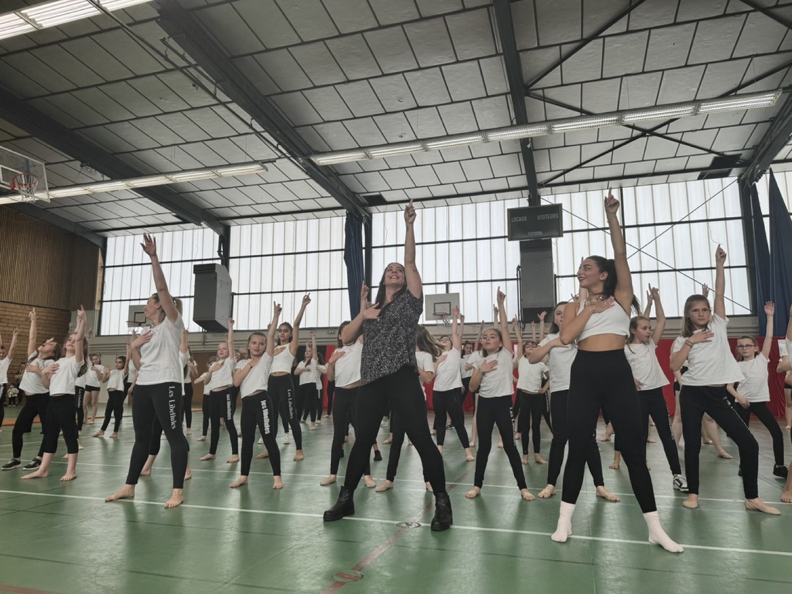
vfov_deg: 56.8
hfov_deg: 71.6
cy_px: 297
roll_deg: -0.1
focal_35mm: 24
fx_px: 549
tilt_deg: +10.1
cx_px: 396
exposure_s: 1/593
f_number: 1.78
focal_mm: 6.86
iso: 80
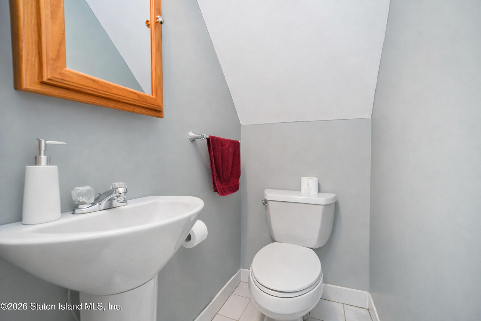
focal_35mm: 16
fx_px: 214
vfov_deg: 73.8
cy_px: 160
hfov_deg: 96.7
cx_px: 240
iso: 64
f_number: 4
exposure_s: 1/3
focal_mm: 16
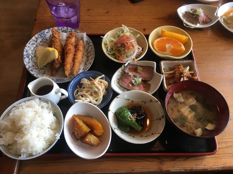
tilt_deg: -60.2
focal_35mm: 29
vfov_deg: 48.2
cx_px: 116
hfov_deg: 61.7
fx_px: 195
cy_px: 87
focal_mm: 4.15
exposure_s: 1/30
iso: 50
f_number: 2.2
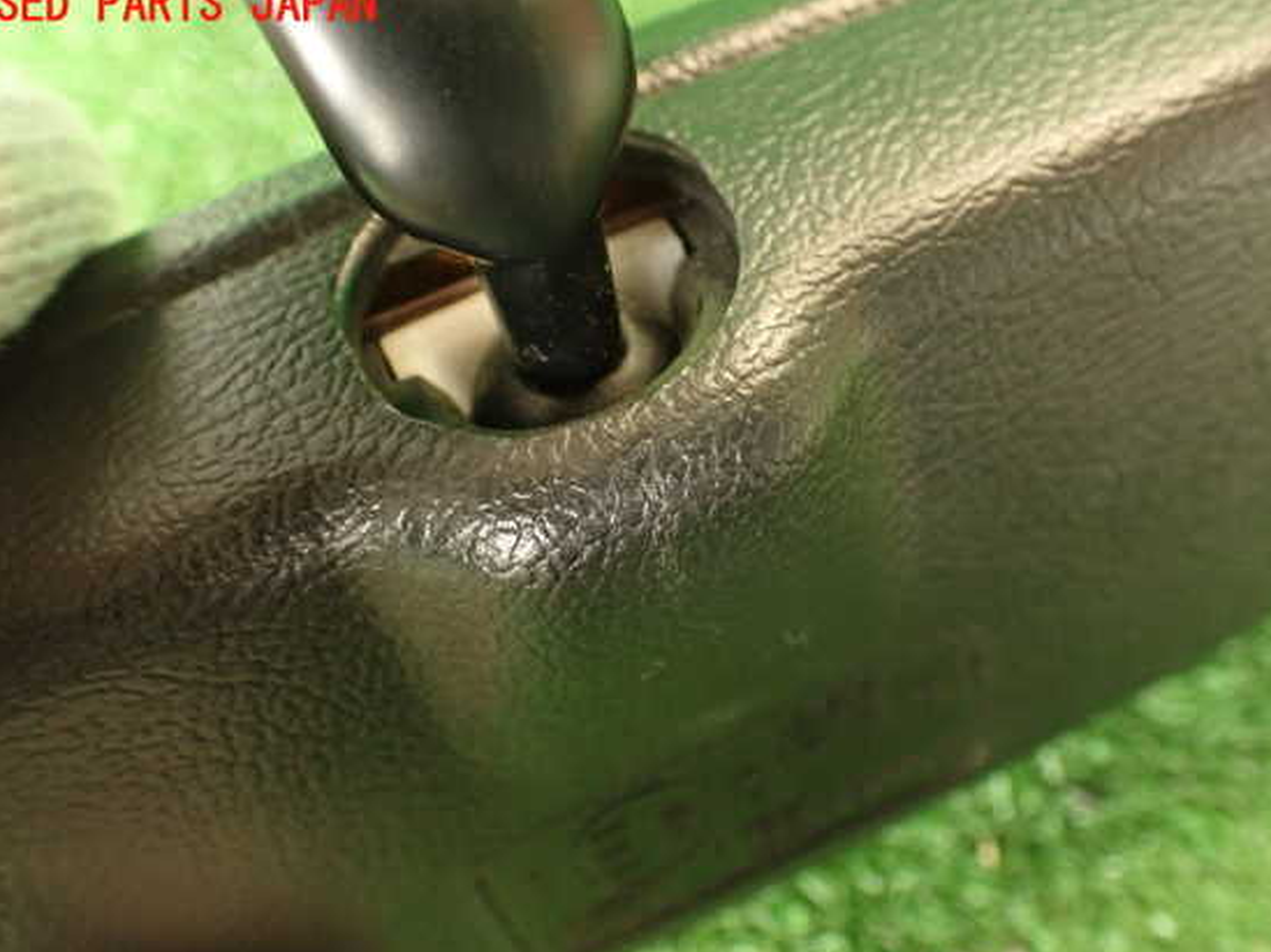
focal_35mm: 35
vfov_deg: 40.6
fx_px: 1284
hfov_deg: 52.7
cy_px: 498
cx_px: 651
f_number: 2.4
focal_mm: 5.79
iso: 640
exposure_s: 1/30
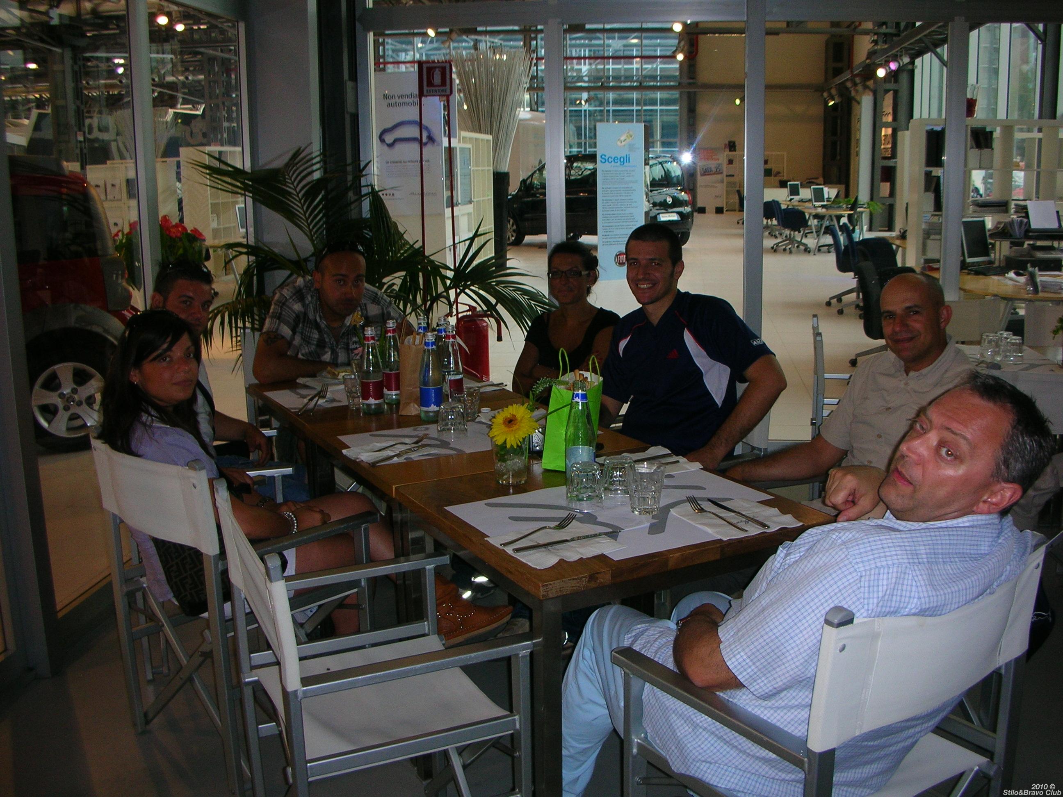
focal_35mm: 35
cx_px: 532
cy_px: 398
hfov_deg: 52.6
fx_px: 1075
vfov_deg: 40.7
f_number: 3
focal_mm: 5.8
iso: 66
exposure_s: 1/60.1
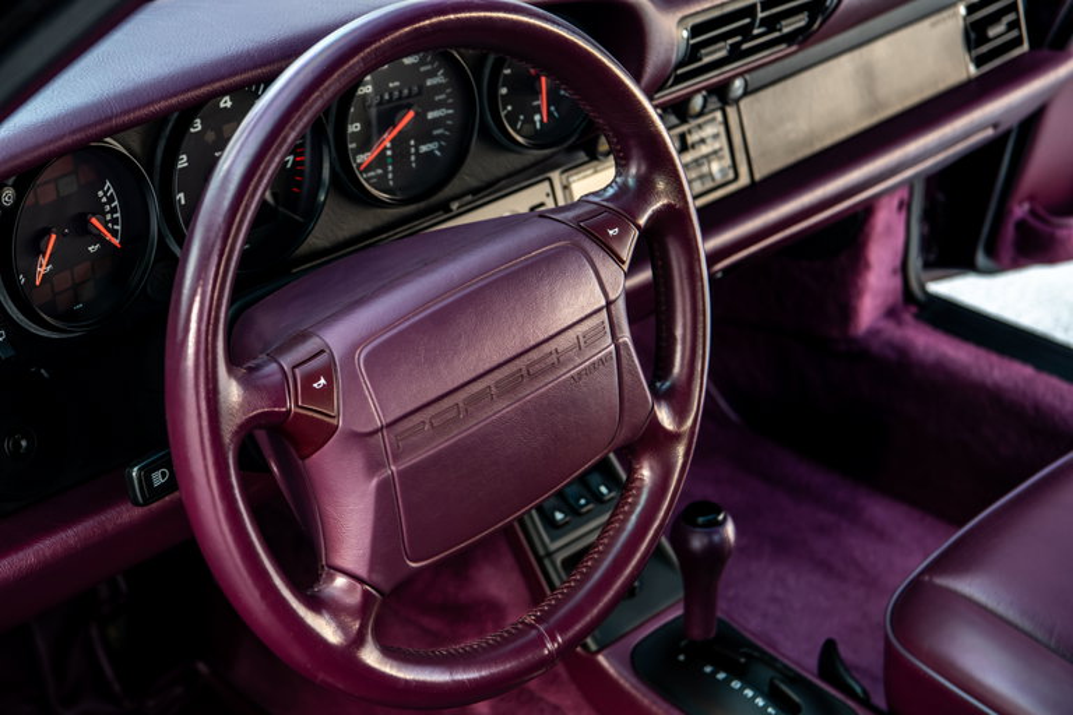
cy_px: 358
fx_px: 2086
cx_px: 536
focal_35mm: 70
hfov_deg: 28.8
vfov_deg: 19.5
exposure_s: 1/20
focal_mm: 70
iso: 640
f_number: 7.1
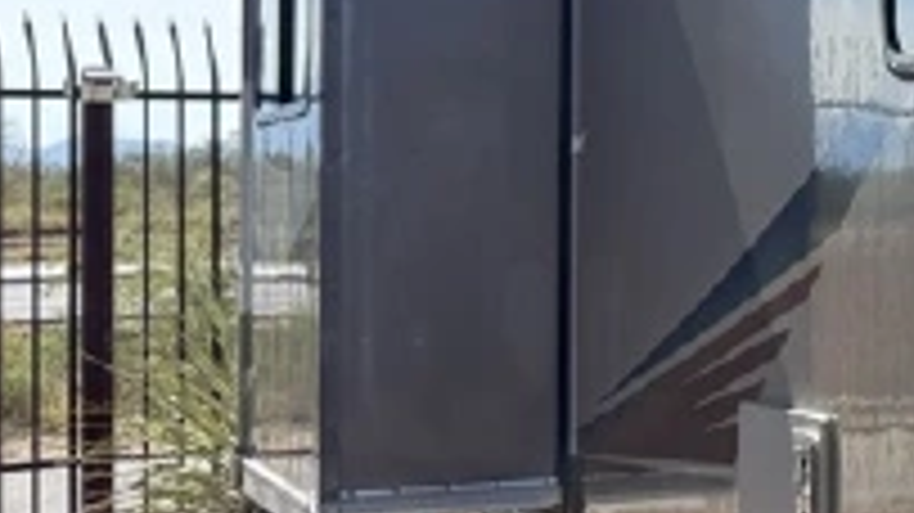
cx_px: 1634
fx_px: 2495
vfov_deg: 11.7
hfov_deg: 17.1
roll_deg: +1.0
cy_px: 112
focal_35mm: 103
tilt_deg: +2.2
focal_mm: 6.76
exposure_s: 1/2907
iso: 100
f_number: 1.78
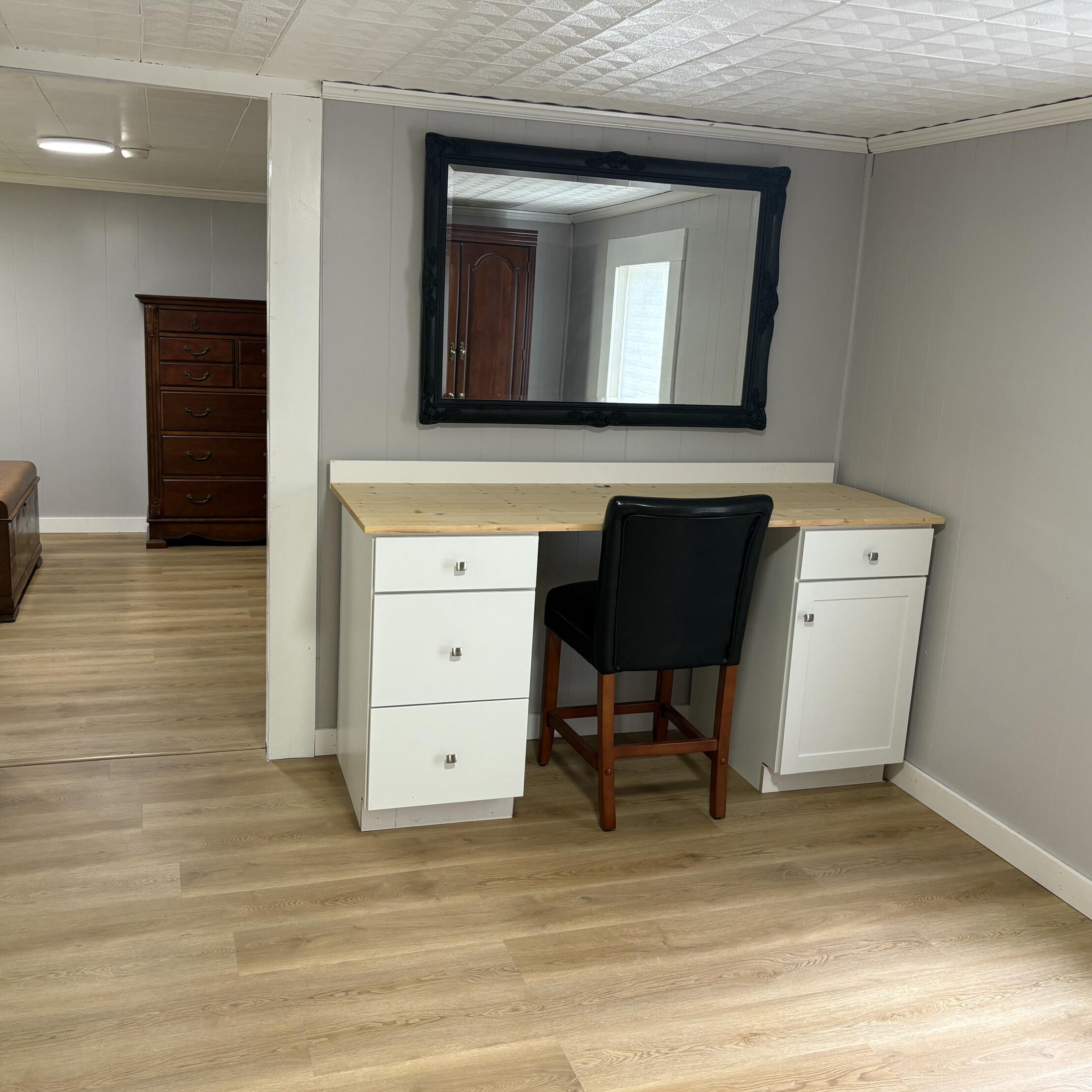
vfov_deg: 52.5
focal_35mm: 31
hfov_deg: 52.5
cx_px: 529
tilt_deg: -12.1
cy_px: 550
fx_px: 1106
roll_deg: -2.4
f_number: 1.6
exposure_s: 1/60
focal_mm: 5.96
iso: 125
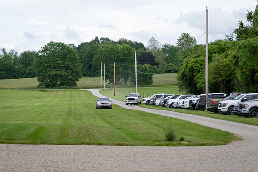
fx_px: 753
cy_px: 101
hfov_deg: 19.4
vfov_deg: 13.0
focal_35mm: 105
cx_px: 127
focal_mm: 70
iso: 100
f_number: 4
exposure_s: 1/320
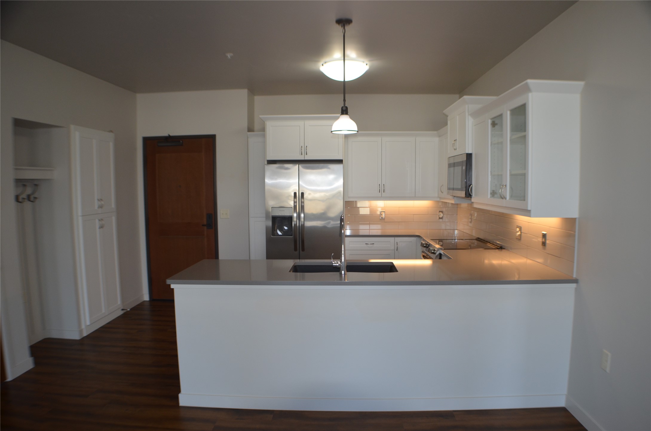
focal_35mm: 30
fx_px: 541
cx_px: 326
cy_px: 216
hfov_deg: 62.0
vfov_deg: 43.4
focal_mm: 20
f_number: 3.8
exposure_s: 1/125
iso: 320
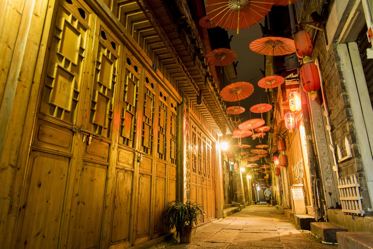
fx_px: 249
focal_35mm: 24
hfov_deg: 73.7
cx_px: 186
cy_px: 124
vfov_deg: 53.2
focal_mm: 24
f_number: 4
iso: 500
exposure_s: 1/1.67
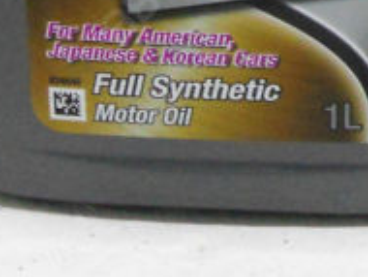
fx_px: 1788
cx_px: 273
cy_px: -387
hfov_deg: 11.7
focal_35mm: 168
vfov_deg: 8.2
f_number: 3.5
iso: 400
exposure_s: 1/50
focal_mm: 5.8
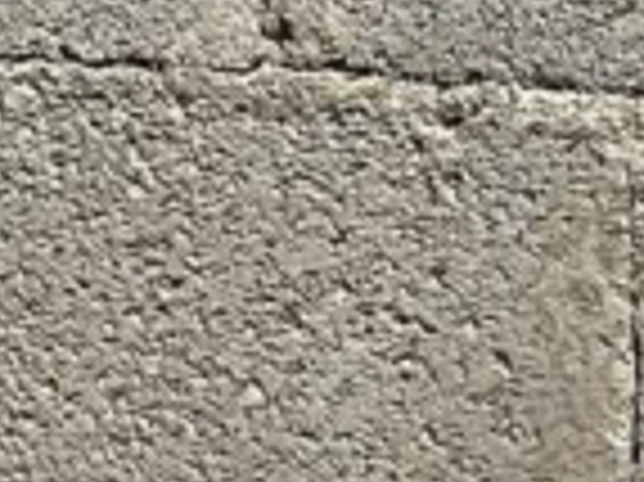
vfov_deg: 4.3
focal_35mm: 345
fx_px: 6413
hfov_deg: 5.6
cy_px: 829
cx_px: -725
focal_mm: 9
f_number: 2.8
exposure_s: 1/853
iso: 32
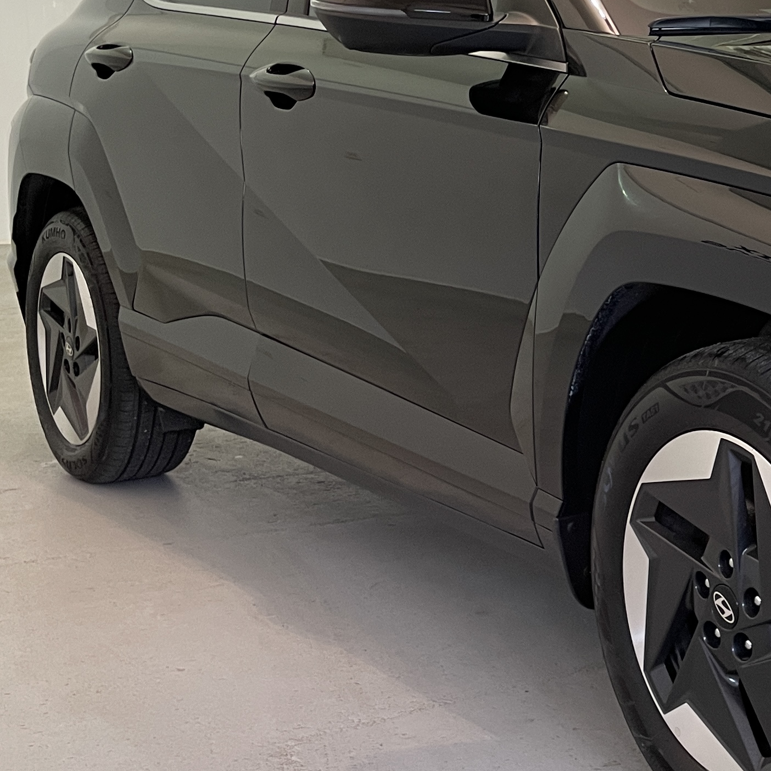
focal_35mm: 66
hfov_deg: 23.9
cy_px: 278
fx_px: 1663
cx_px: 914
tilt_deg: -7.9
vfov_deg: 26.0
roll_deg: +0.3
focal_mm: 4.2
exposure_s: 1/60
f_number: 1.6
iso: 100
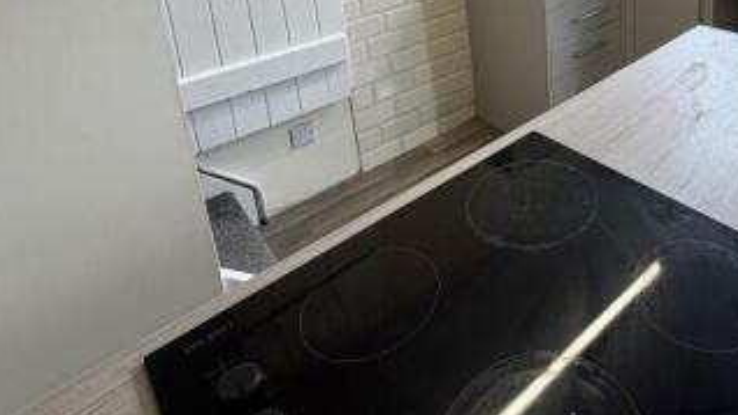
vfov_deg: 35.8
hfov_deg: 63.9
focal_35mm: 28
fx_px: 548
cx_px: 554
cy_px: -34
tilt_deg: -14.3
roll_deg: +2.4
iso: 80
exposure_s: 1/121
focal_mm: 2.22
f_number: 2.2
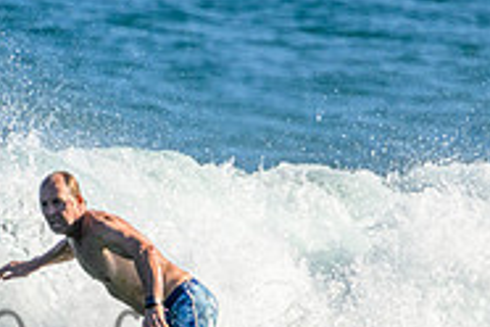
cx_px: 50
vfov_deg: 0.5
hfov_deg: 0.8
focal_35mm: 2662
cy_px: 295
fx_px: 36230
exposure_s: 1/2000
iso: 720
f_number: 11
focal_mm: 800
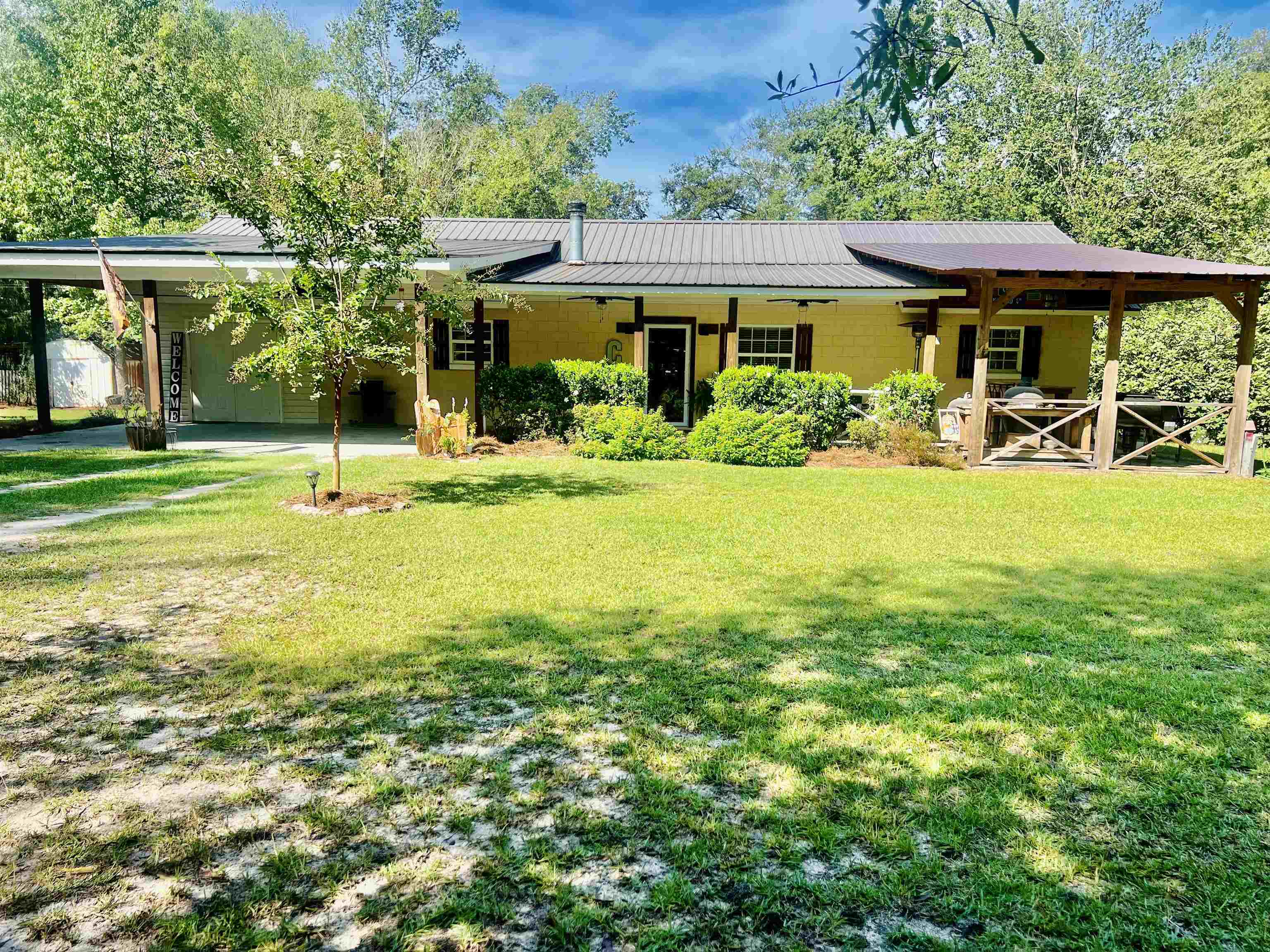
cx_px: 635
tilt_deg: -7.3
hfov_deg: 67.3
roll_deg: -0.3
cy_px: 476
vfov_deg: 53.1
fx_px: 954
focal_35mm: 26
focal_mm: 5.7
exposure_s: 1/1808
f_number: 1.5
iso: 50
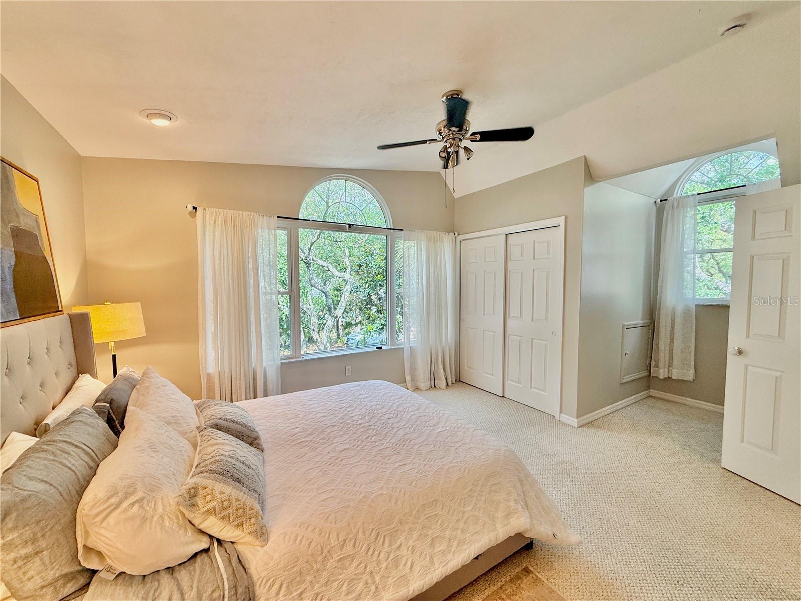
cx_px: 400
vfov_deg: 85.7
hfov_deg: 102.1
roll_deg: -1.1
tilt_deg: -3.2
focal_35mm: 14
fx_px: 324
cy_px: 300
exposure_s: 1/120
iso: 100
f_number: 2.2
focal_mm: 2.22
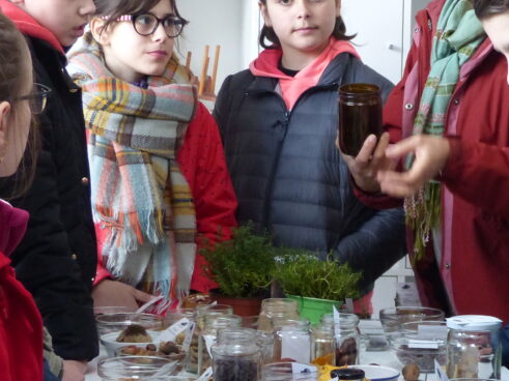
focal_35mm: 123
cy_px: 223
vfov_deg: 12.0
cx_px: 431
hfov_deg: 15.9
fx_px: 1808
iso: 400
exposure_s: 1/50
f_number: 2.8
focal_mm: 10.5
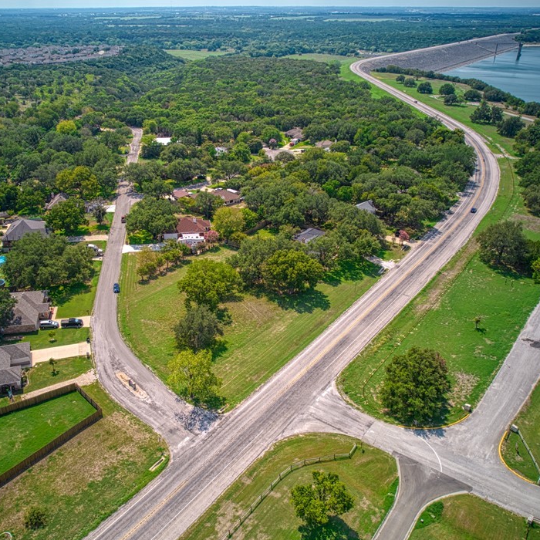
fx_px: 512
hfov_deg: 55.5
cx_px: 238
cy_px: 277
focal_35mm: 29
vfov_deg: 55.6
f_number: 2.8
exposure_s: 1/80
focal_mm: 8.38
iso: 100
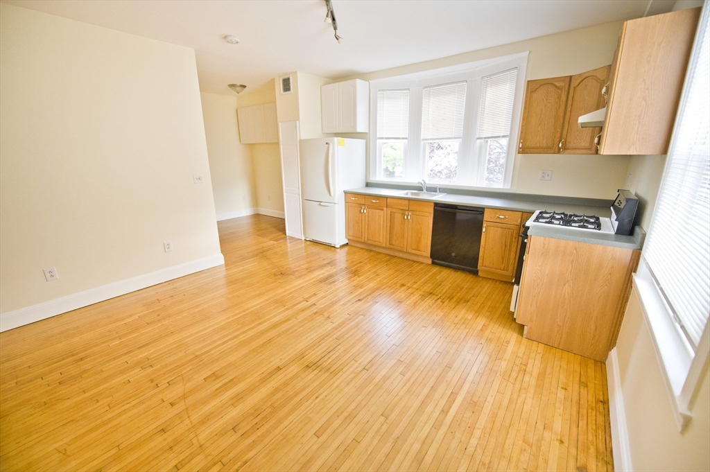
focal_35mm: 14
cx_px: 355
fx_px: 276
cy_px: 236
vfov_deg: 81.1
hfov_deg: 104.3
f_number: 2.8
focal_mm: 14
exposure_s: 1/125
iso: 1100
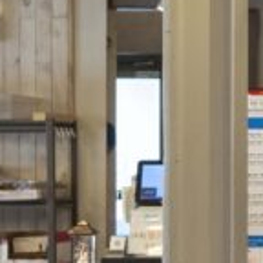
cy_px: 218
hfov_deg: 8.4
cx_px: 672
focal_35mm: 188
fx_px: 1616
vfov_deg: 9.3
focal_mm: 31
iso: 1600
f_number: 4.5
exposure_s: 1/160
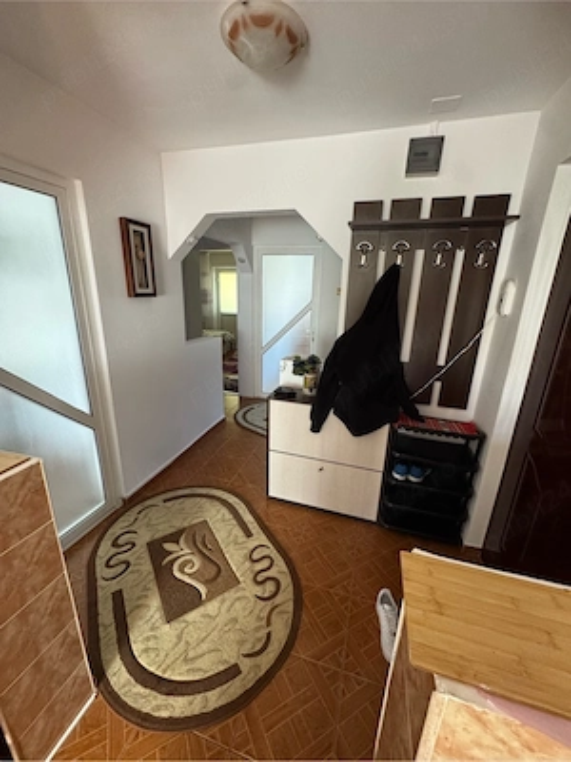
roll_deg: -1.8
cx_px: 286
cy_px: 381
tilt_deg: -16.1
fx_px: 308
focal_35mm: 14
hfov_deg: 85.7
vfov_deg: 102.1
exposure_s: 1/60
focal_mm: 2.22
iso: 500
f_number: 2.2
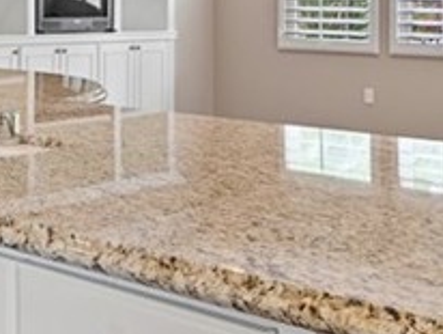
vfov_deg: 16.9
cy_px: 18
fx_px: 1102
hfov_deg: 21.2
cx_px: -84
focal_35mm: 86
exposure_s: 1/6
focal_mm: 18
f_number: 8
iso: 400
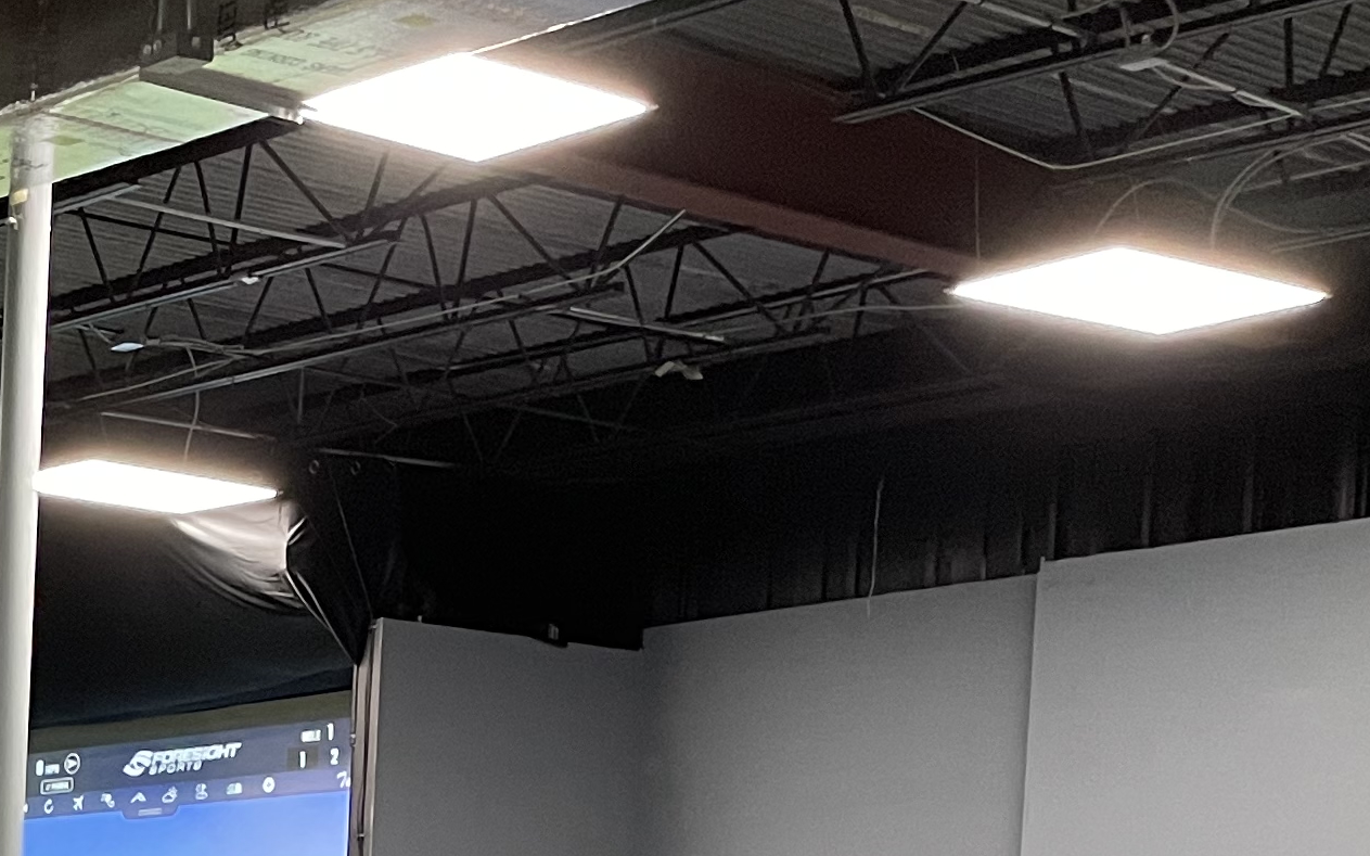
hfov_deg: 20.2
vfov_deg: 13.6
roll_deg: -1.1
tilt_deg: -5.2
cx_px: -692
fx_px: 3285
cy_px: 1440
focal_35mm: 88
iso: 320
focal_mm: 4.2
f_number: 1.6
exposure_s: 1/40
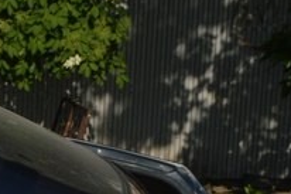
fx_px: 1506
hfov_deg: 10.2
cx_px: -292
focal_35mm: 186
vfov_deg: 7.0
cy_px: 451
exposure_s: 1/200
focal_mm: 25
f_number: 16
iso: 100
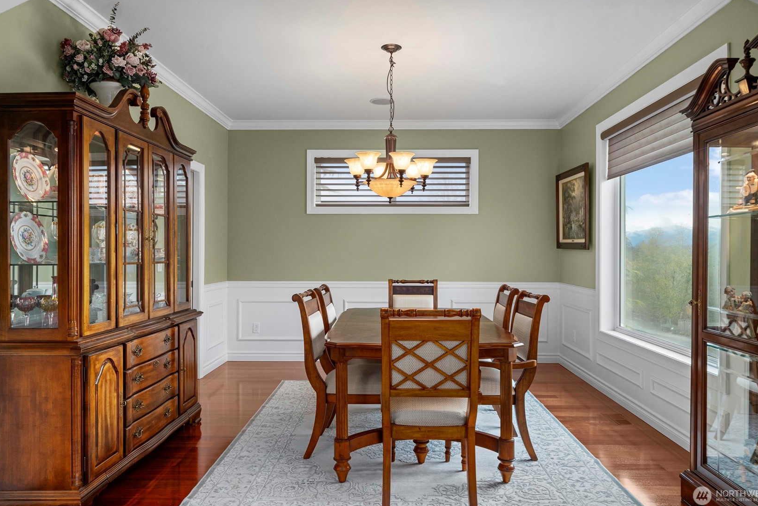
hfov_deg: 71.5
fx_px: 526
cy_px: 254
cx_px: 390
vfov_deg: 51.3
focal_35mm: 25
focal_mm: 24
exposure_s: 1/8
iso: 1000
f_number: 6.7
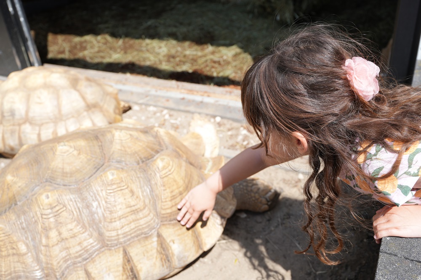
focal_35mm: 34
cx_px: 210
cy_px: 140
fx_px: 403
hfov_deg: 55.1
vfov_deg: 38.3
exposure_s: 1/250
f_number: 5
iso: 100
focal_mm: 34.5
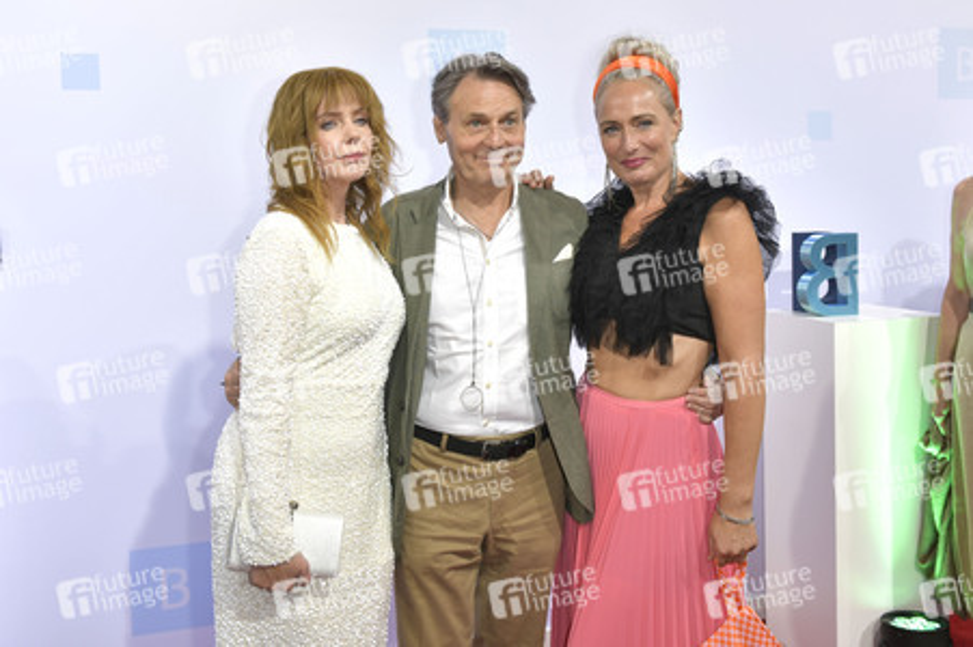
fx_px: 918
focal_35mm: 34
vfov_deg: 38.8
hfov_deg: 55.8
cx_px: 486
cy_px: 324
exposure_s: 1/160
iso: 320
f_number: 7.1
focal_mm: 34
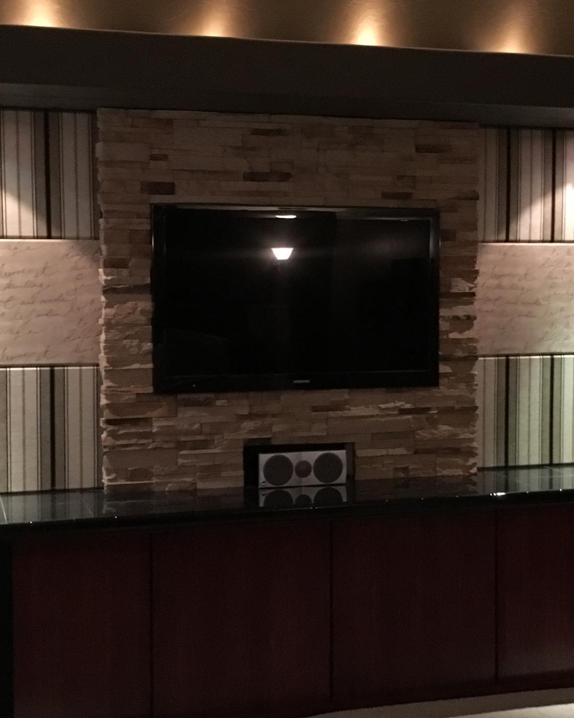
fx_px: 1210
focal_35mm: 57
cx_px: 342
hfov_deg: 26.6
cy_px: 352
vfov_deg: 33.0
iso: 320
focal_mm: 4.15
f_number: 2.2
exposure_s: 1/15
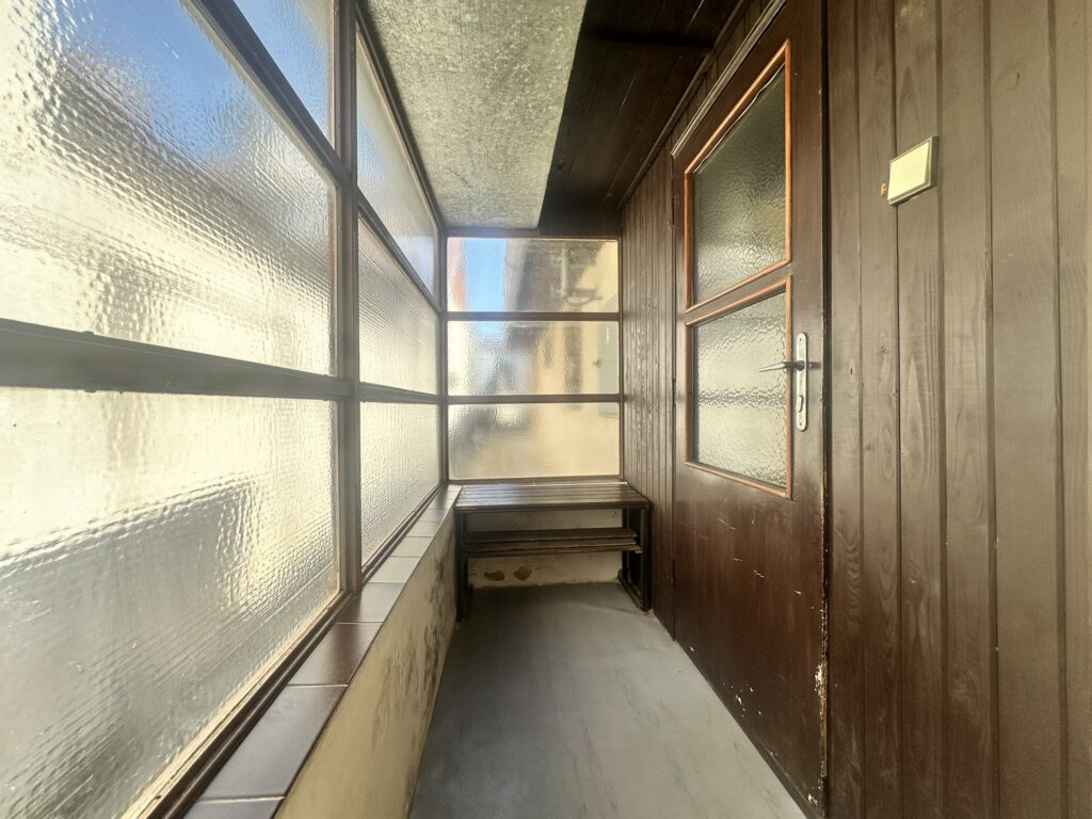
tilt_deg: -0.3
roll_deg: +0.4
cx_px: 546
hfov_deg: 102.1
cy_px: 410
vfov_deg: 85.7
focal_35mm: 14
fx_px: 442
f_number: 2.2
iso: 40
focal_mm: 2.22
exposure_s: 1/690
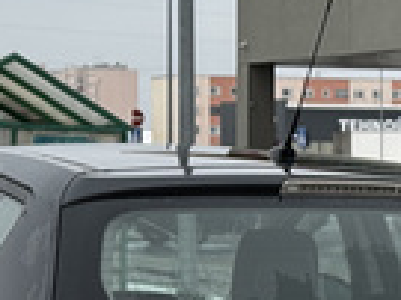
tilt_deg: -6.9
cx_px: 294
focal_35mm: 213
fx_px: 2465
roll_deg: +0.6
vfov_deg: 6.8
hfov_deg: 9.3
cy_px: 481
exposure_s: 1/88
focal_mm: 6.76
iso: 100
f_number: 1.78
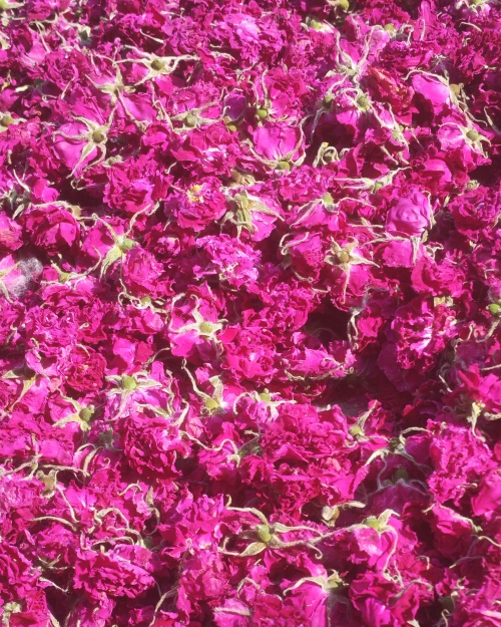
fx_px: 1483
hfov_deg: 19.2
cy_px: 442
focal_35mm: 80
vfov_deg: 23.7
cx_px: 281
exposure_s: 1/300
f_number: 1.95
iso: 50
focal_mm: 5.52
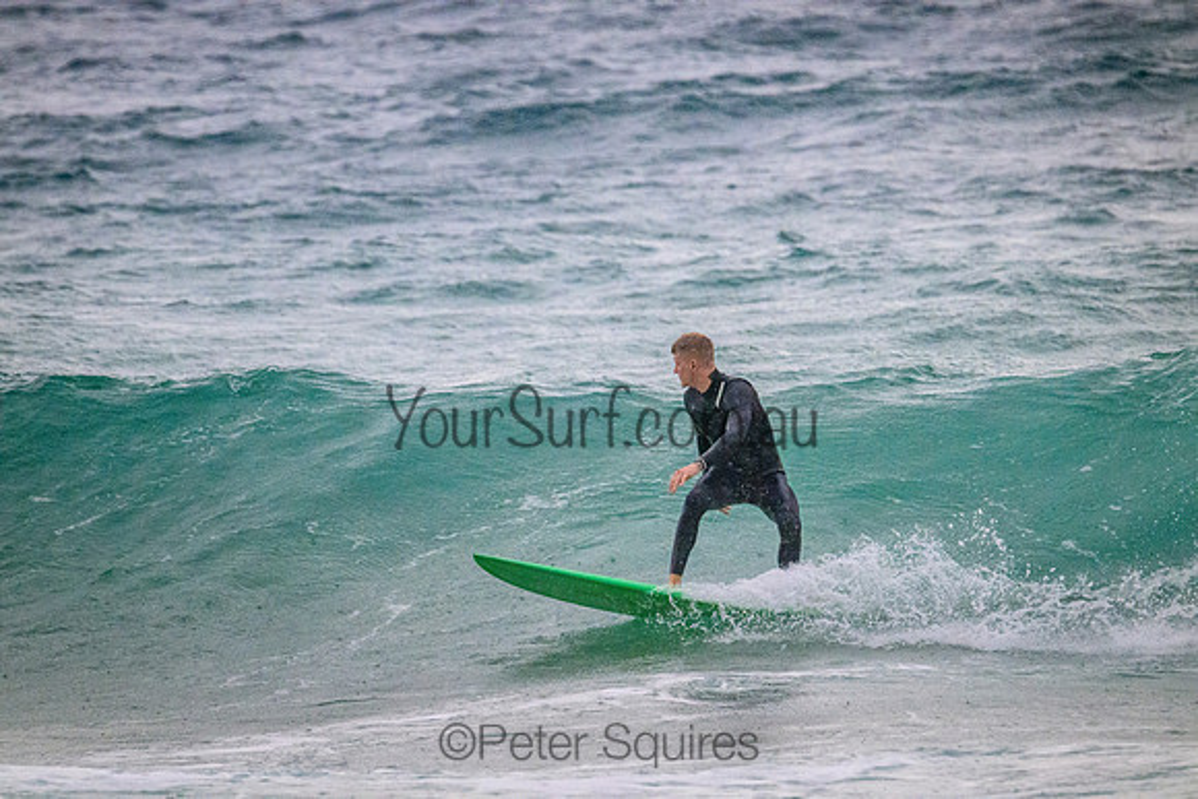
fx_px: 19970
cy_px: 400
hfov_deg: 3.4
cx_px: 599
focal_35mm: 600
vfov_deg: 2.3
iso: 8000
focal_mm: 600
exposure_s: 1/2000
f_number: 11
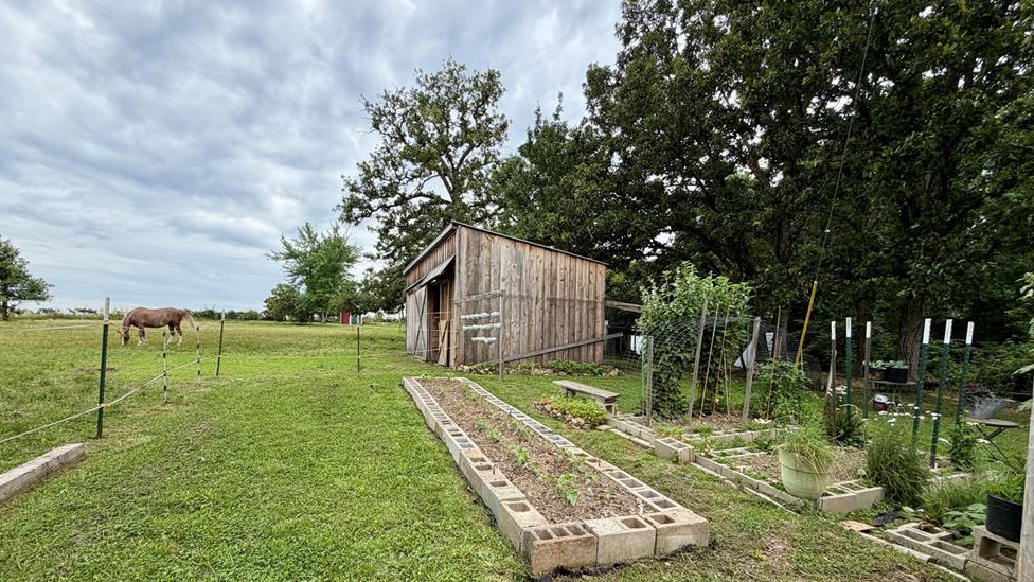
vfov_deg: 66.4
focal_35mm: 16
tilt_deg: -1.9
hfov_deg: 99.4
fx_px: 439
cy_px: 353
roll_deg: -0.8
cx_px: 515
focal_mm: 2.22
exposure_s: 1/502
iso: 50
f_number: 2.2
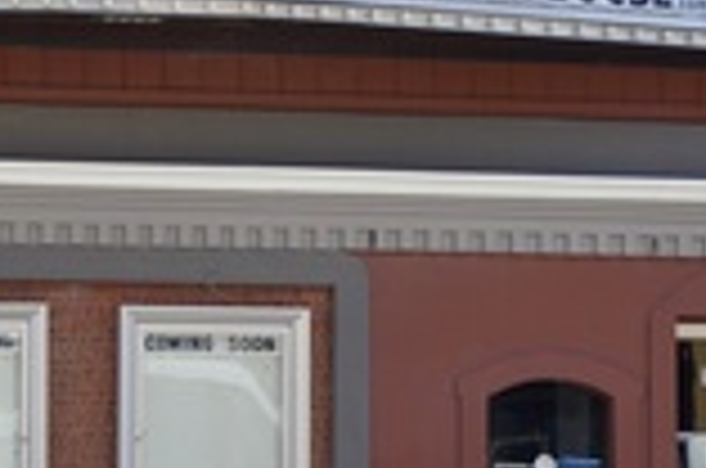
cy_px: -76
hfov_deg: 10.5
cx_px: 81
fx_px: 3836
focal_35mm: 196
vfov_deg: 6.9
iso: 100
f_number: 7.1
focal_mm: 32
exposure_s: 1/200
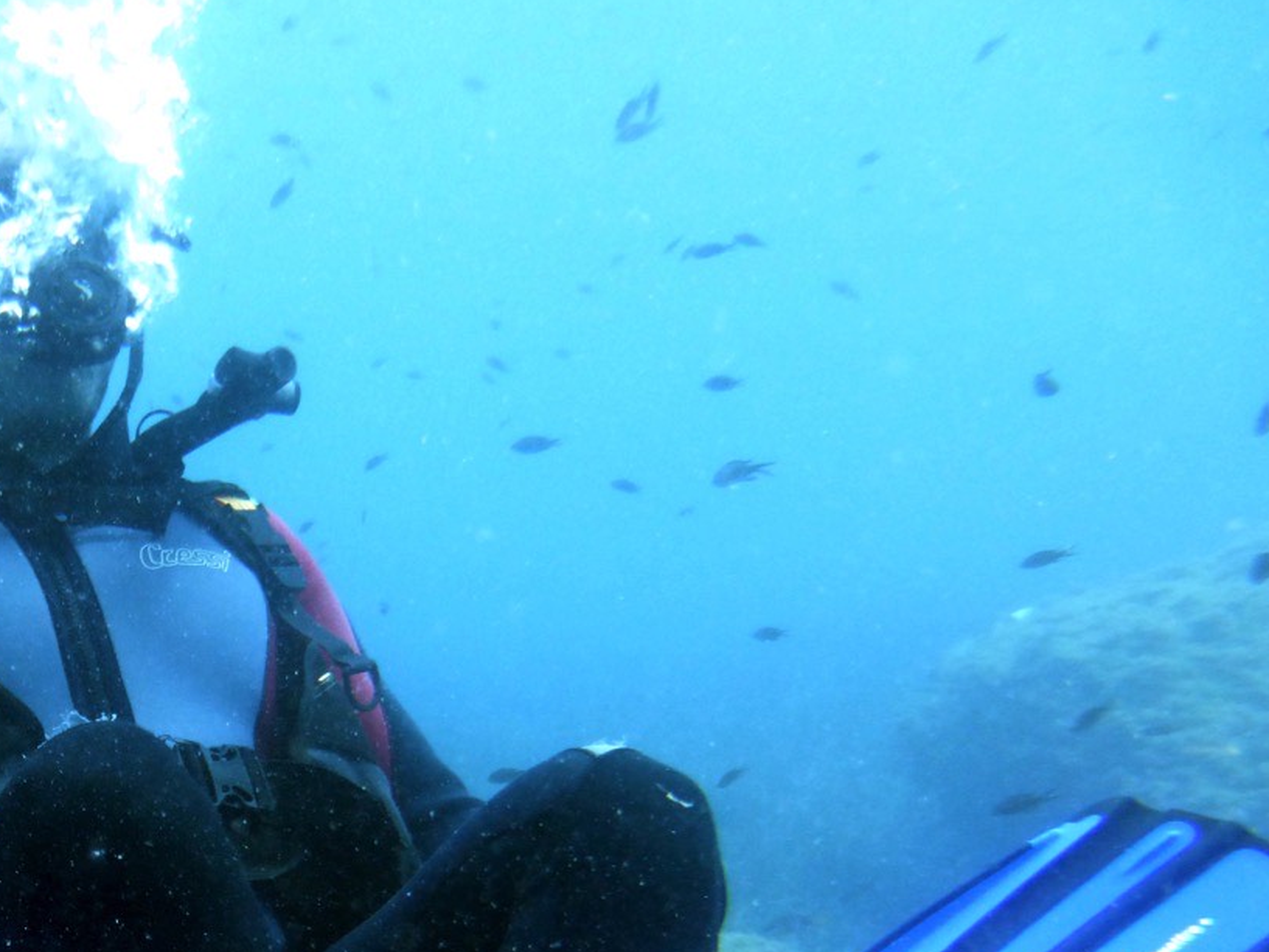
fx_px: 1723
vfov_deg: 29.7
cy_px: 837
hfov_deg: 37.0
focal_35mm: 47
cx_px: 53
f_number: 3.3
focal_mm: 4.3
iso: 160
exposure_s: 1/100
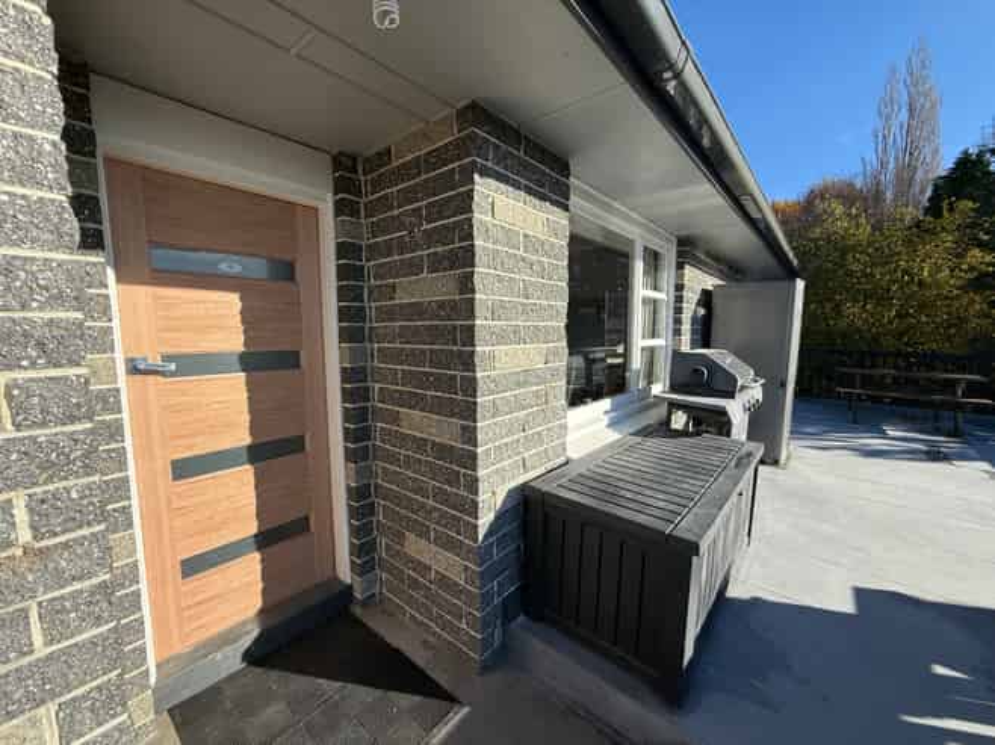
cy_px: 372
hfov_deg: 102.1
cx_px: 498
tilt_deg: -5.5
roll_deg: +1.2
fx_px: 402
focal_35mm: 14
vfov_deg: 85.6
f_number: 2.2
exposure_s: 1/1497
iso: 50
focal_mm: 2.22
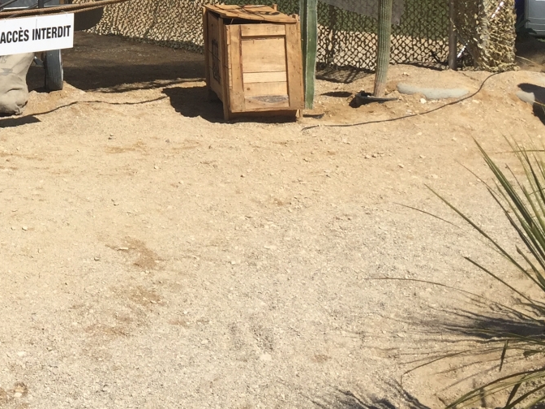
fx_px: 1086
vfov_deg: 20.2
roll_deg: -0.5
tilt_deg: -1.7
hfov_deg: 26.8
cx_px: 17
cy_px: -53
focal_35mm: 69
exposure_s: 1/3049
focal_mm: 4.15
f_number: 2.2
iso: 32
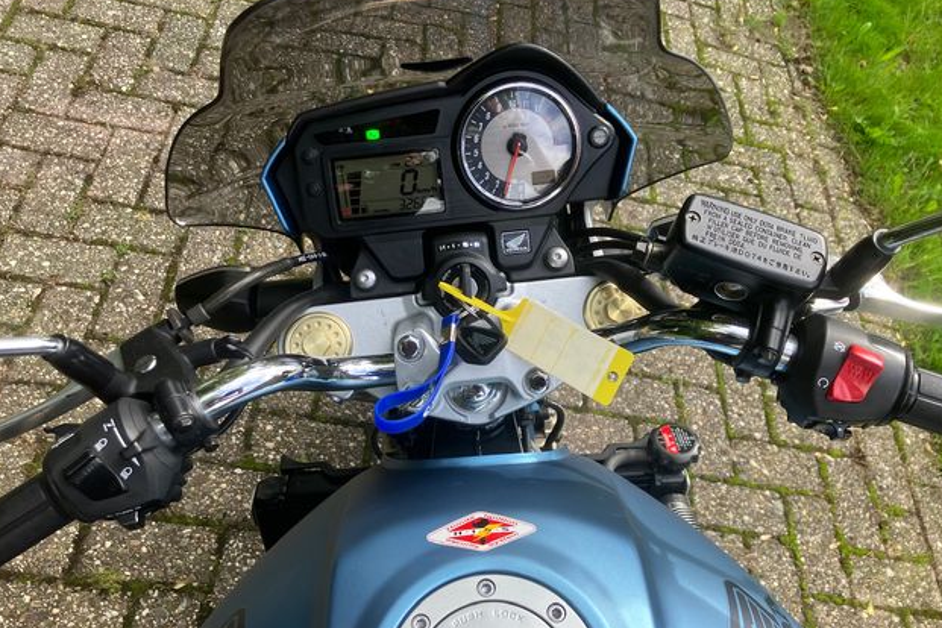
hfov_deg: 61.9
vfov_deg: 43.6
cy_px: 293
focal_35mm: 30
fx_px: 785
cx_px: 472
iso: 25
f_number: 1.8
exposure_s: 1/243
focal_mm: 3.99
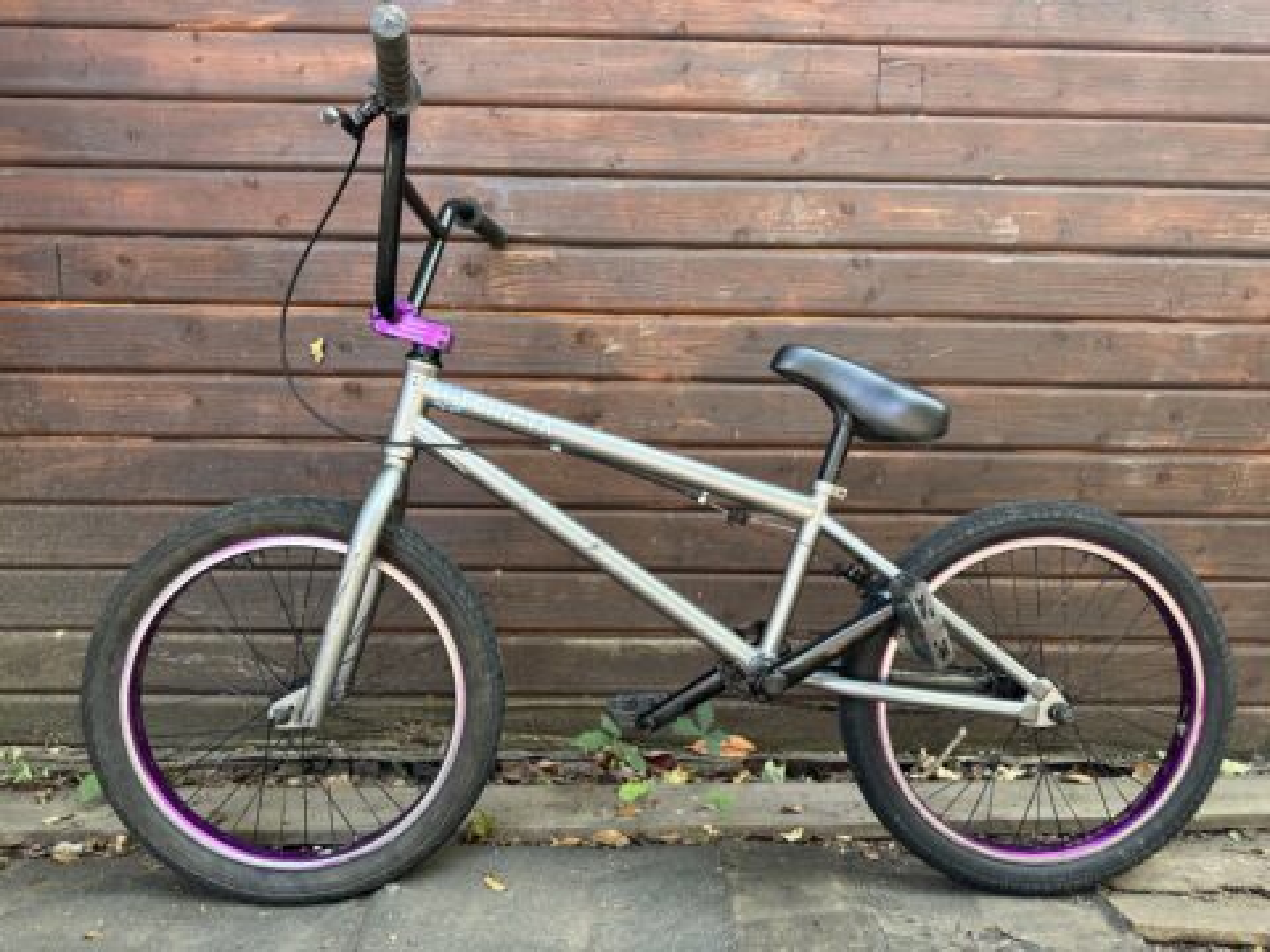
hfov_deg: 71.6
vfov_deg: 56.8
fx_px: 881
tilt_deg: -5.6
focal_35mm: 24
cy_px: 476
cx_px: 635
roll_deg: -0.2
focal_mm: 6.86
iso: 125
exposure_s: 1/121
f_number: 1.78
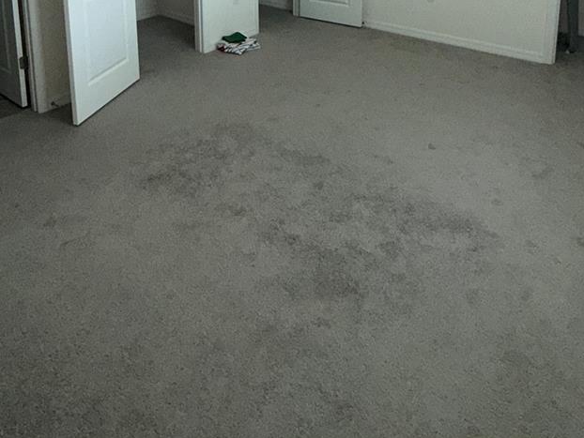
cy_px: -38
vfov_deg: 41.5
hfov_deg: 65.1
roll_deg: +0.2
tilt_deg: -8.7
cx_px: 257
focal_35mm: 27
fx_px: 456
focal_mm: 2.22
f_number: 2.2
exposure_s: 1/110
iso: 160
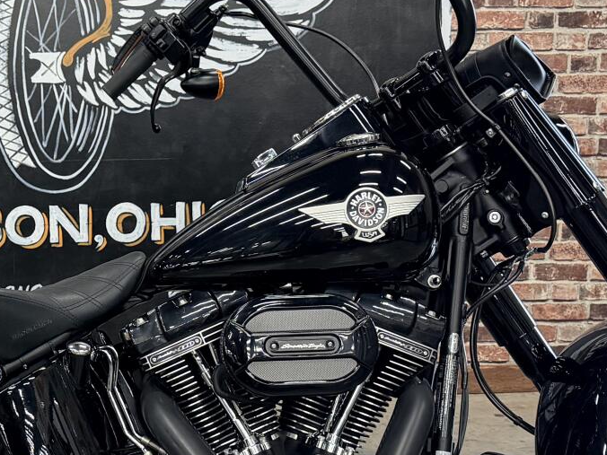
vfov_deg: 20.7
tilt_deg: -8.7
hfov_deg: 26.7
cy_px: 274
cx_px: 85
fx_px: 1245
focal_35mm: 71
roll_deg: +1.3
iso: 320
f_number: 1.78
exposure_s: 1/120
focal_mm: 6.76
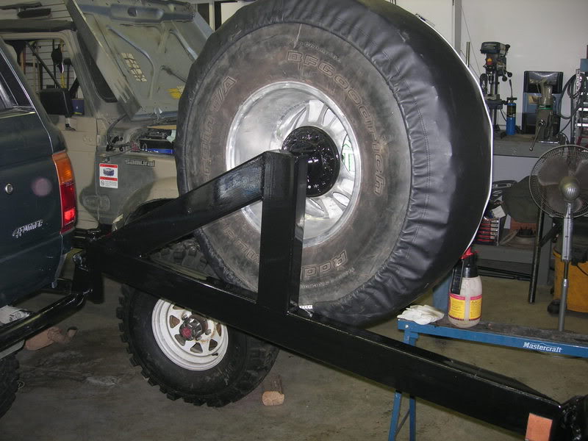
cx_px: 294
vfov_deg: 37.7
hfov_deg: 49.0
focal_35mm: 38
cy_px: 220
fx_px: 645
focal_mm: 7.8
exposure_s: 1/60.1
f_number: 2.8
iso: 64
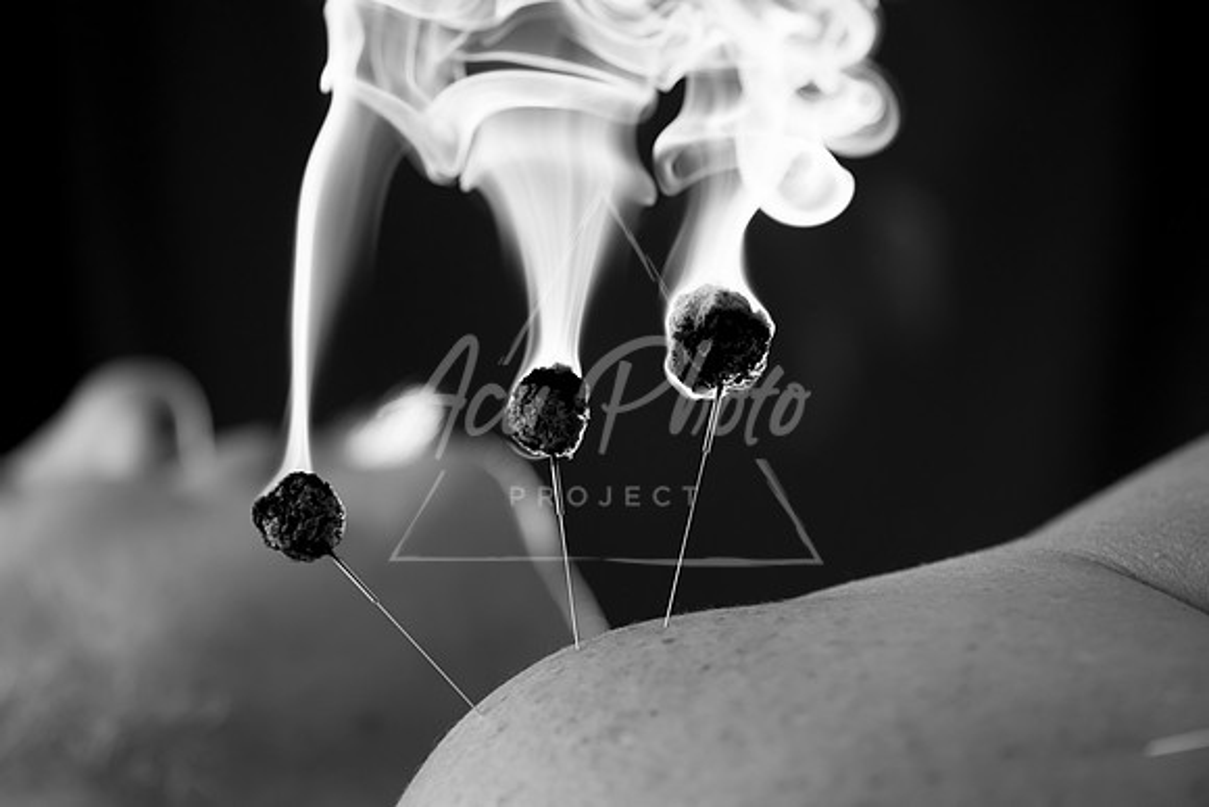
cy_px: 404
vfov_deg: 13.0
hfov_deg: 19.5
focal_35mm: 105
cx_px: 604
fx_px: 3527
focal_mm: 105
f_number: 5
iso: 800
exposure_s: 1/200
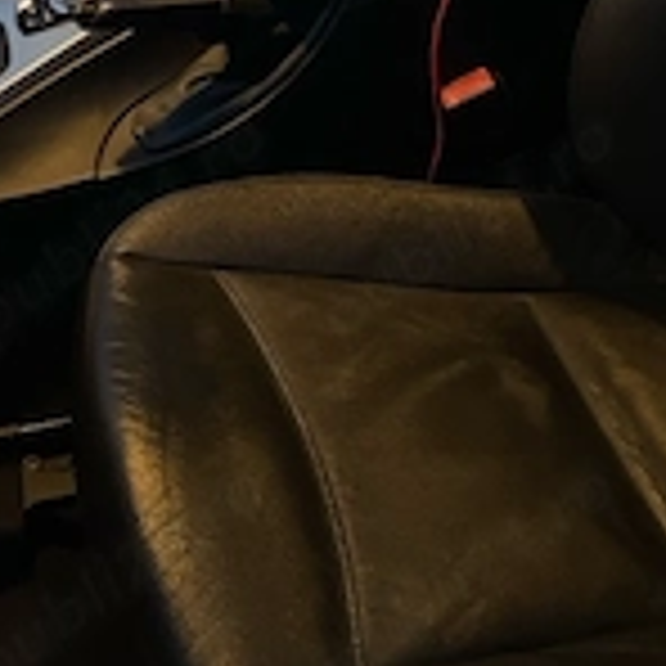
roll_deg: +8.2
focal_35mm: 62
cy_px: -68
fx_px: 1350
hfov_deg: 27.5
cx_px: 207
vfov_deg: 25.7
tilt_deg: -36.4
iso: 1600
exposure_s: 1/15
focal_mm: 4.25
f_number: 1.8
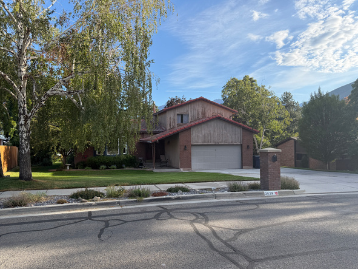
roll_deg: +1.0
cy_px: 140
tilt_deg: +0.9
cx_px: 171
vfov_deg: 53.0
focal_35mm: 26
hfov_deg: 67.3
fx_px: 269
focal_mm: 6.76
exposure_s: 1/2110
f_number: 1.78
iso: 100
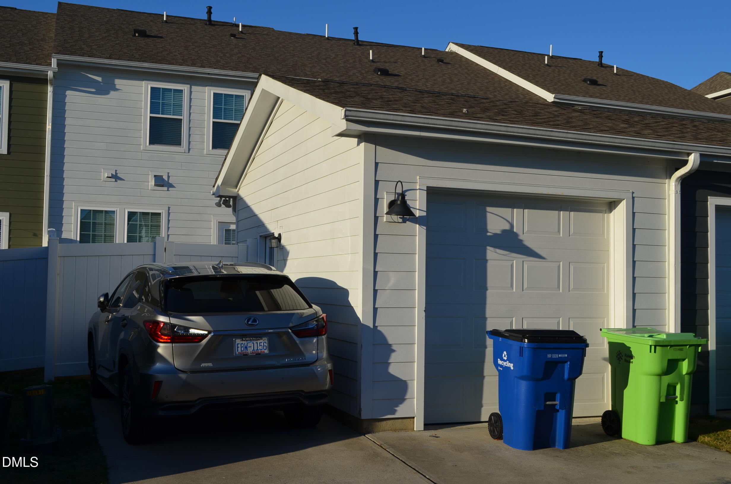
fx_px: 790
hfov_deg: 49.6
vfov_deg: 34.1
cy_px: 242
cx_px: 366
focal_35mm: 39
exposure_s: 1/250
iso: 100
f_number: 8
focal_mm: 26
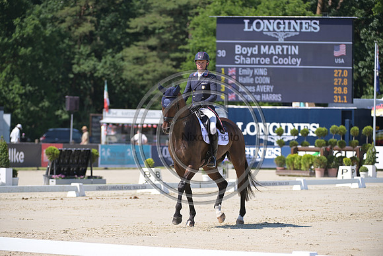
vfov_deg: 6.2
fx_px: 2341
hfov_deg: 9.4
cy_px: 128
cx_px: 192
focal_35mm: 220
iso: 320
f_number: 5
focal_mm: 220
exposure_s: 1/1250
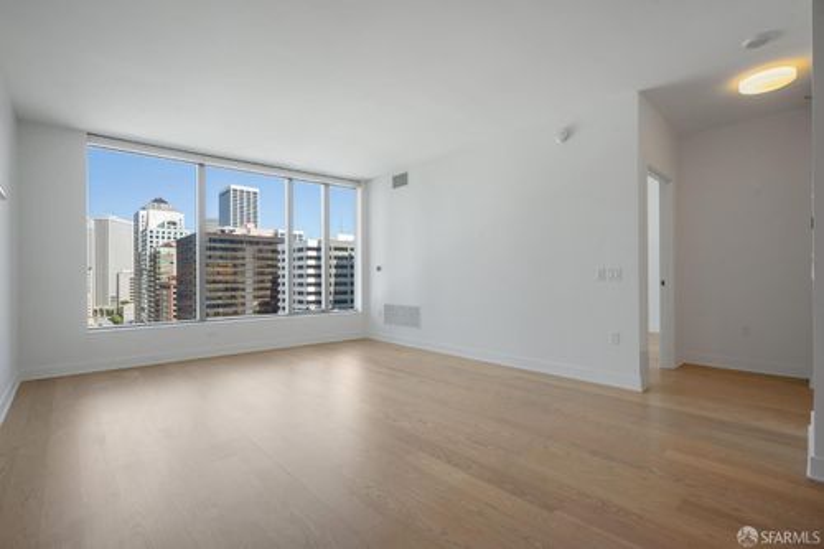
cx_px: 412
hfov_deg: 96.8
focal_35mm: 16
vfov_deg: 73.7
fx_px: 366
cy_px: 274
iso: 100
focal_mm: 16
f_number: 9
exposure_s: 1/10
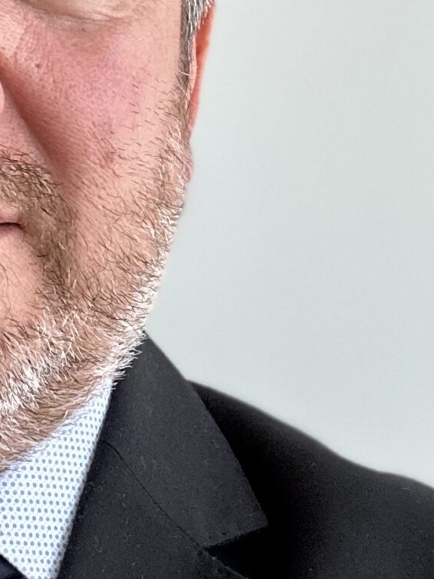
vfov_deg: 19.3
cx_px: -138
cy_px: 123
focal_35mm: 101
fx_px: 1688
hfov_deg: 14.0
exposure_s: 1/96
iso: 80
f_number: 1.9
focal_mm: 2.69
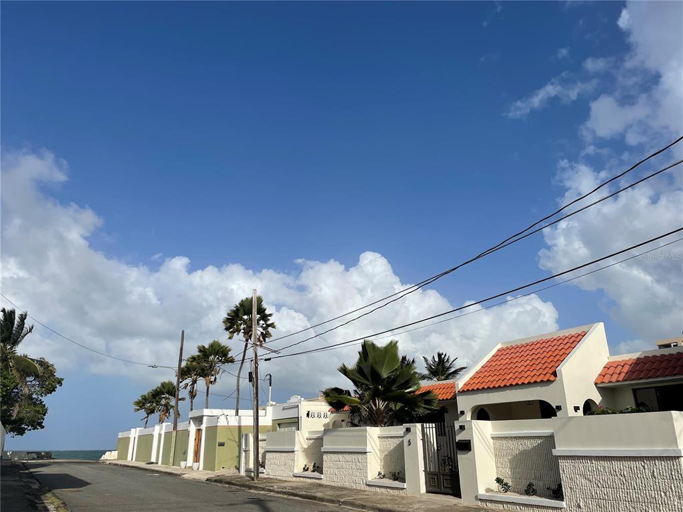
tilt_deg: +20.0
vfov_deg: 53.1
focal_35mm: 26
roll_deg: +1.3
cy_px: 256
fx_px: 513
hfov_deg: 67.3
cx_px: 342
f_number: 1.6
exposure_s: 1/7299
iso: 32
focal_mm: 4.2
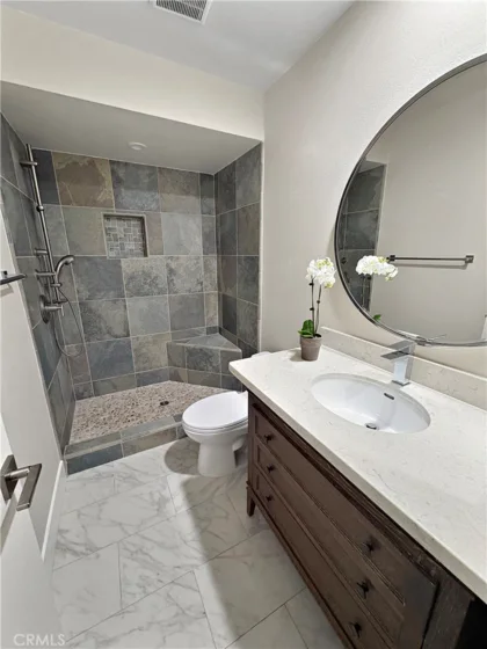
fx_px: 263
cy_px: 324
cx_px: 244
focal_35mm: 14
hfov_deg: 85.7
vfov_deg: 102.1
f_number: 2.2
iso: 320
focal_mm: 2.22
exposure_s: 1/60
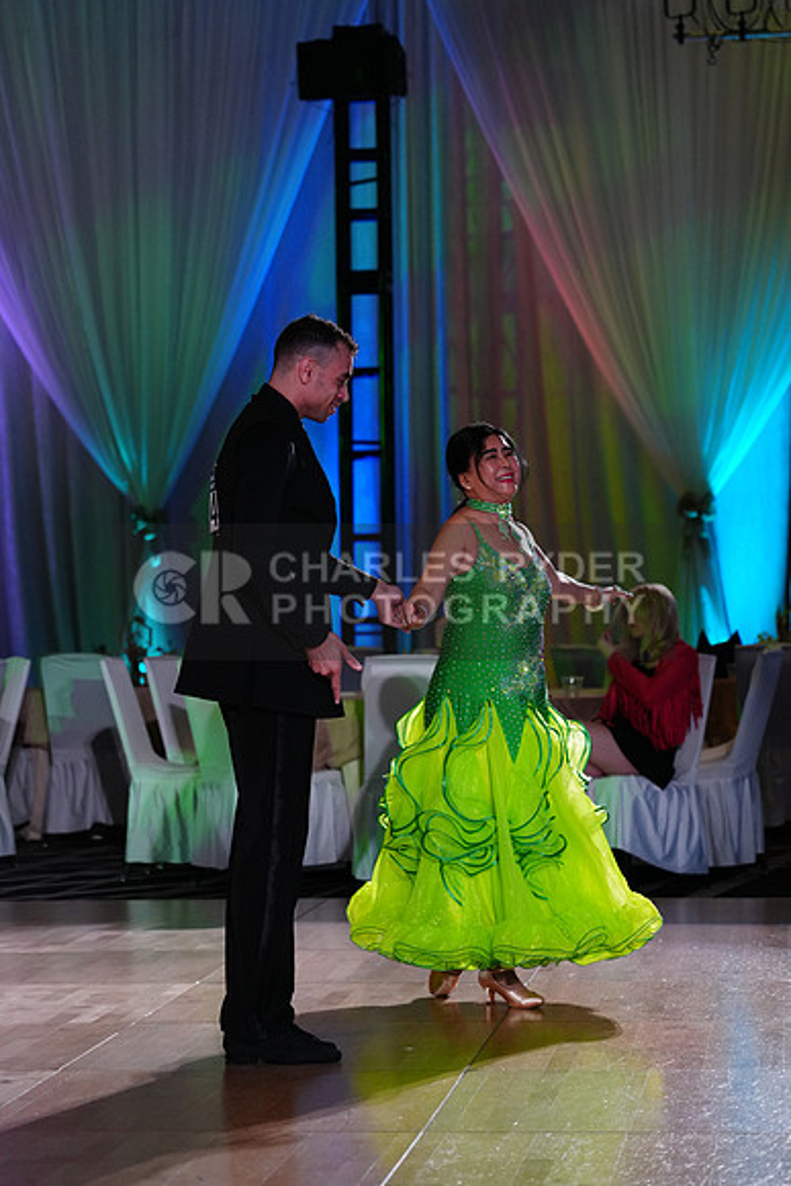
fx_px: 3458
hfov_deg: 13.0
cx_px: 396
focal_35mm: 105
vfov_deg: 19.5
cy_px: 593
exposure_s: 1/400
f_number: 4
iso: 2500
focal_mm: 105
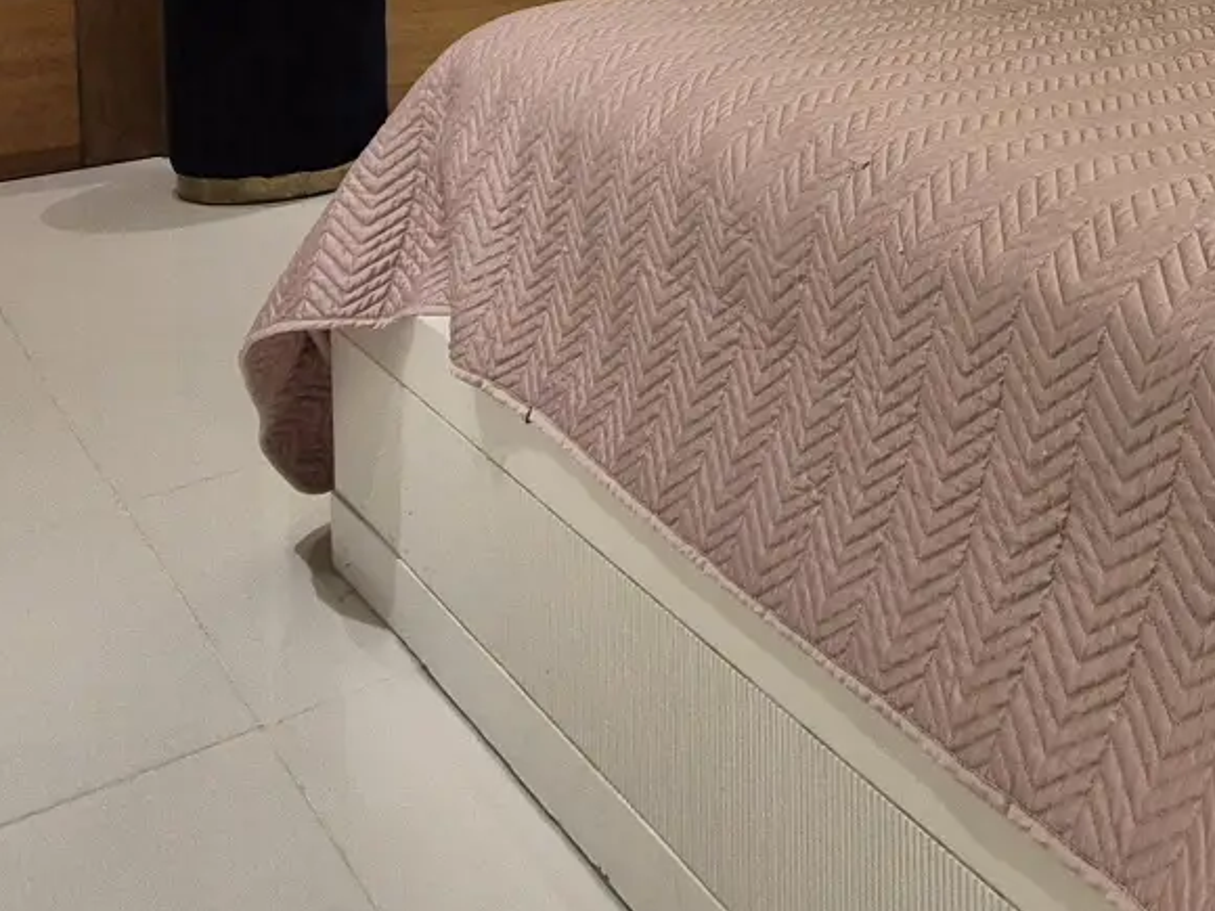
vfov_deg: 29.2
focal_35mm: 43
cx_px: 1307
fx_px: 1509
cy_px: -170
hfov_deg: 37.4
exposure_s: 1/60
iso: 250
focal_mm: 2.2
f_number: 2.2
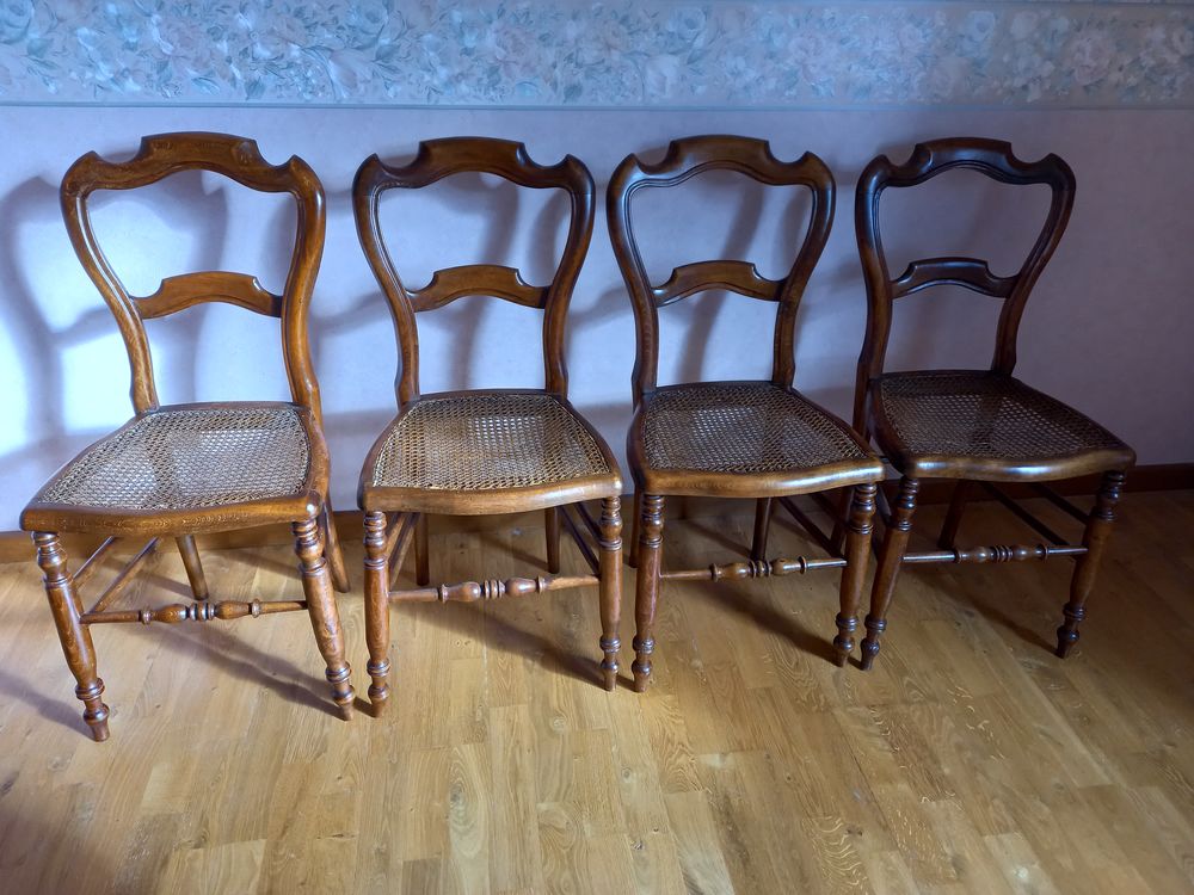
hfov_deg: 69.4
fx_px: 862
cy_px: 448
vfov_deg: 54.9
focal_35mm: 25
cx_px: 597
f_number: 2
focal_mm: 4.6
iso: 160
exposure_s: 1/50
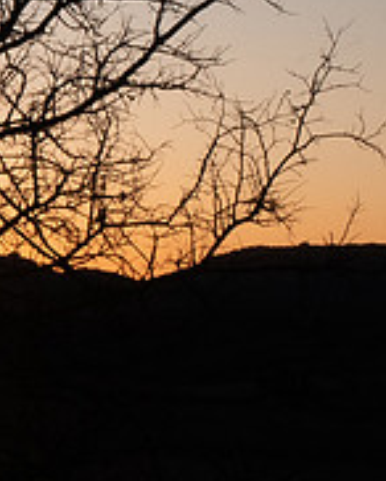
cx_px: -186
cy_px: 305
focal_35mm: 189
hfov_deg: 8.0
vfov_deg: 10.2
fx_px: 2694
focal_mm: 18
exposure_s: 1/80
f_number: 18
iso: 200
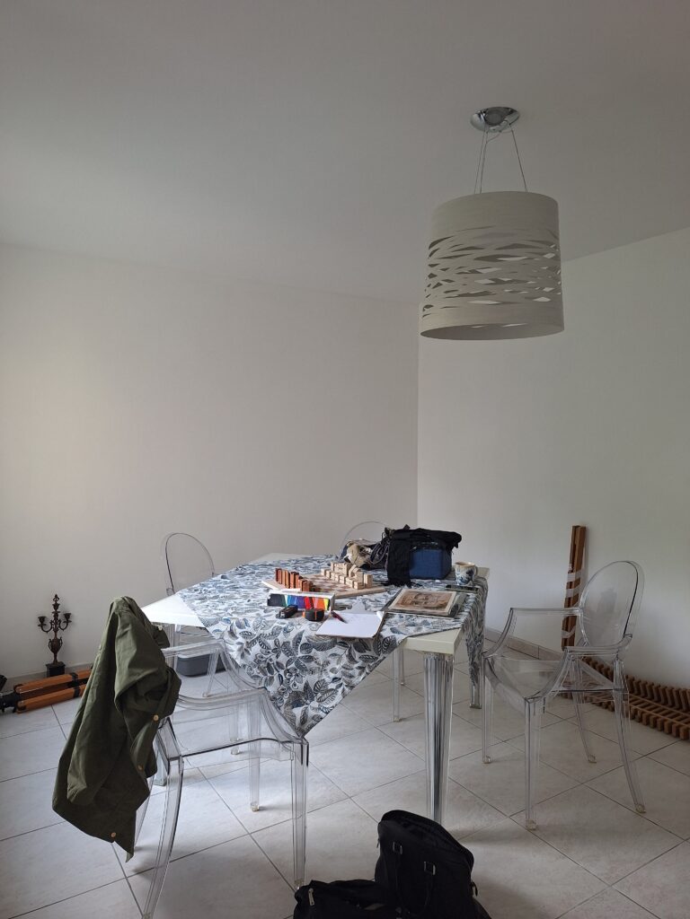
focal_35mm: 23
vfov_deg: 73.9
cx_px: 345
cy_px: 460
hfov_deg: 58.9
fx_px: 611
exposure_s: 1/40
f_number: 1.8
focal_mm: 5.54
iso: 80
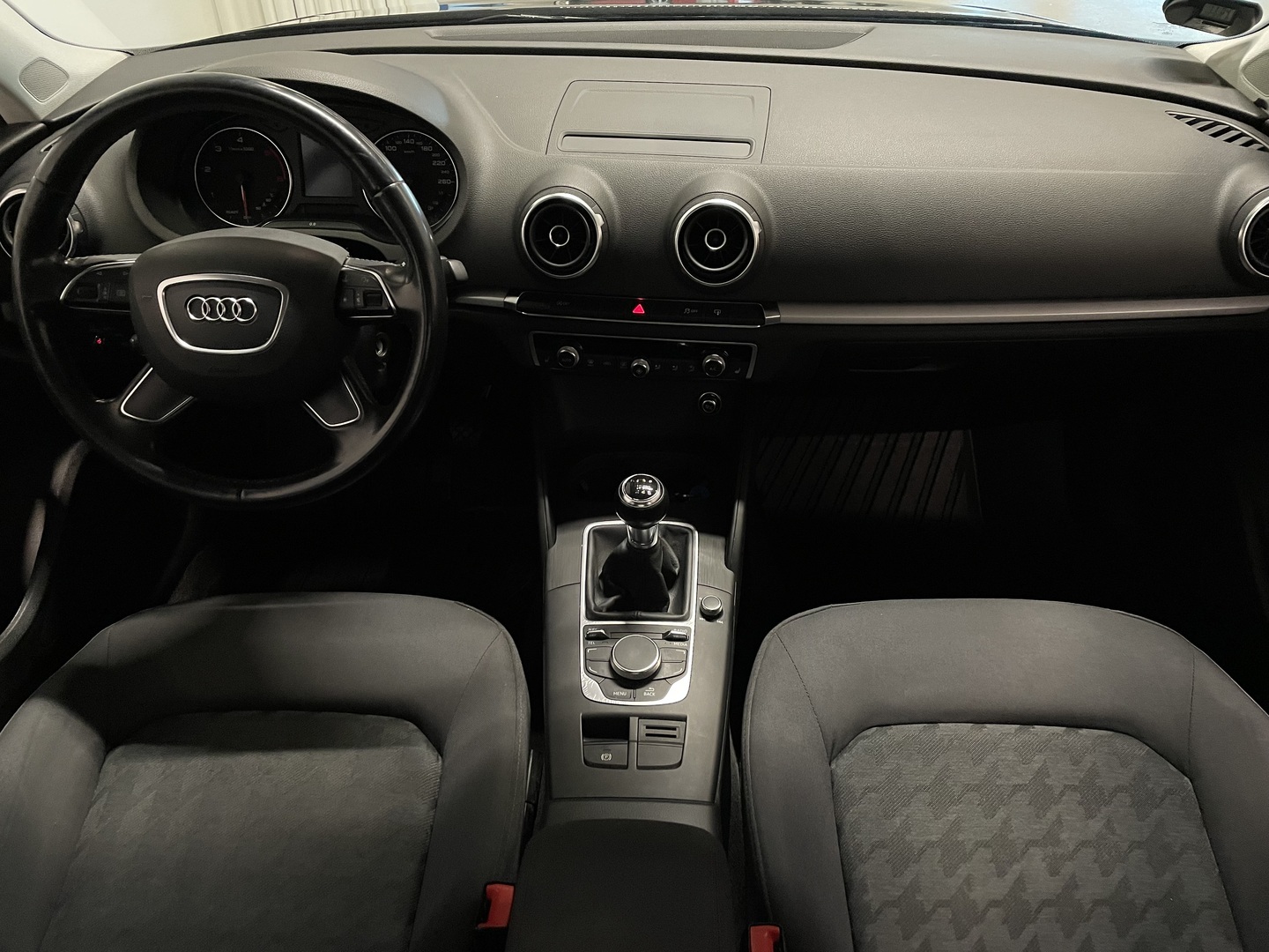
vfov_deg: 53.1
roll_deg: +1.3
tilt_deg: -37.3
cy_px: 476
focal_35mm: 26
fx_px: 953
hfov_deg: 67.3
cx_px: 634
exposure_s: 1/60
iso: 250
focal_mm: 4.2
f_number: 1.6
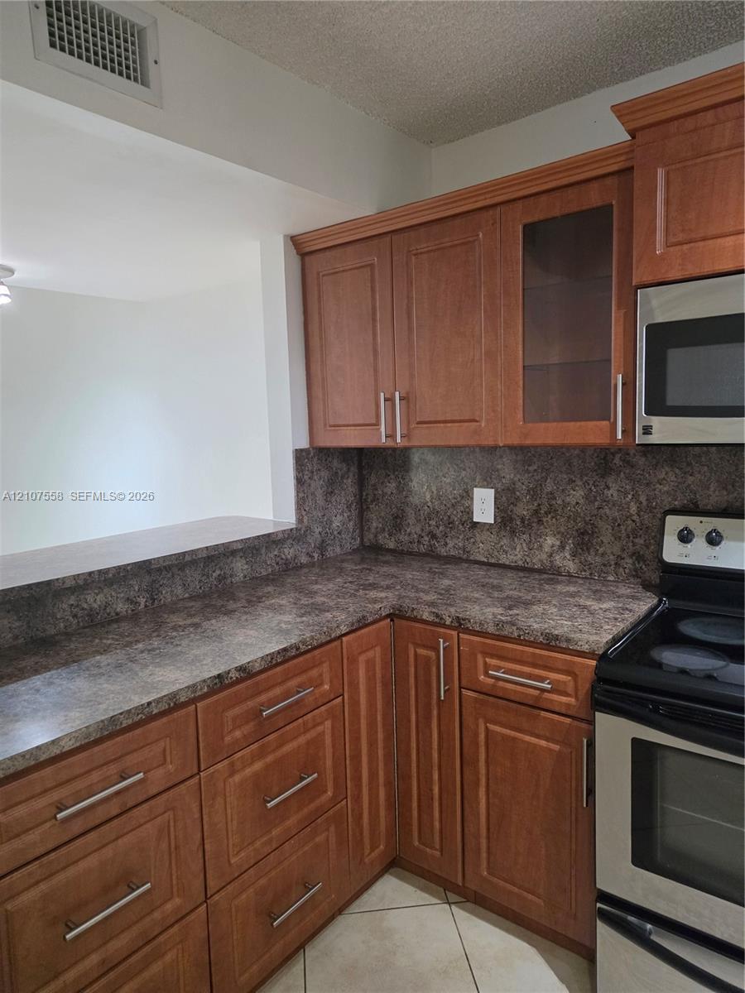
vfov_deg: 73.9
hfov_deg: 58.9
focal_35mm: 23
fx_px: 660
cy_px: 496
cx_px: 372
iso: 1000
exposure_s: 1/120
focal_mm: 6.25
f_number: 1.7
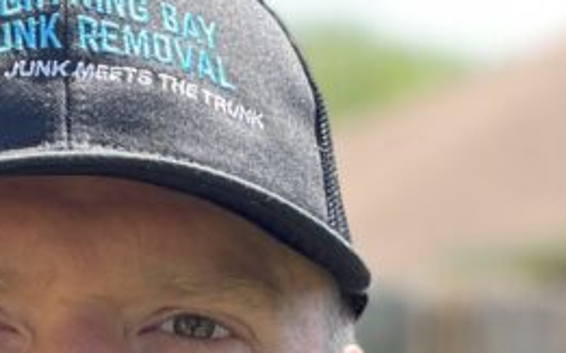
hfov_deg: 8.3
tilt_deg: -4.7
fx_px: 3902
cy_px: 814
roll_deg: +0.9
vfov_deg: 5.1
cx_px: 471
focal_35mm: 253
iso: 25
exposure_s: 1/174
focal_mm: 6
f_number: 2
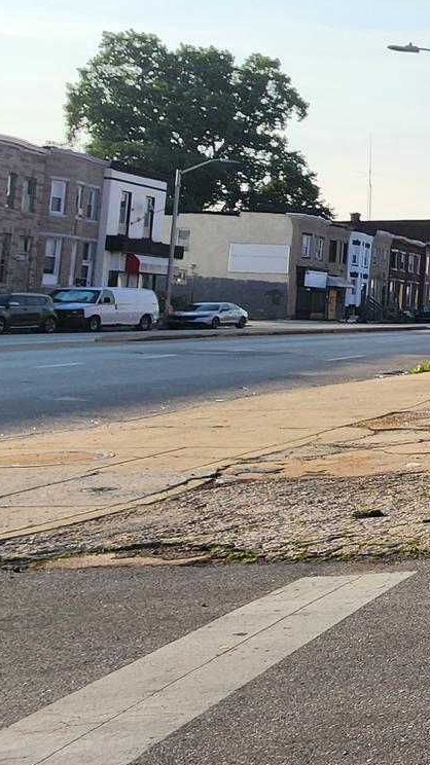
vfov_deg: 50.9
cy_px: 269
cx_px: 1025
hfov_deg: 15.4
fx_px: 791
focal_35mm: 39
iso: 50
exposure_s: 1/1765
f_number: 2.2
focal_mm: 2.2
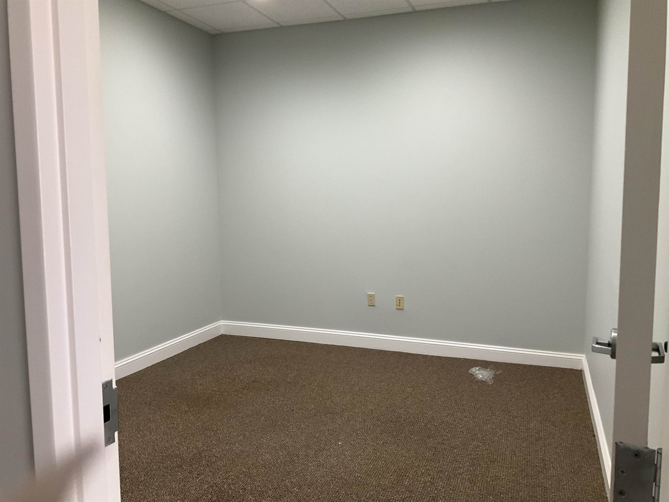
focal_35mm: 29
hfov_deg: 61.7
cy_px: 251
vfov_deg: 48.2
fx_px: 560
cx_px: 334
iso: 160
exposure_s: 1/60
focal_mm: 3
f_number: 1.8
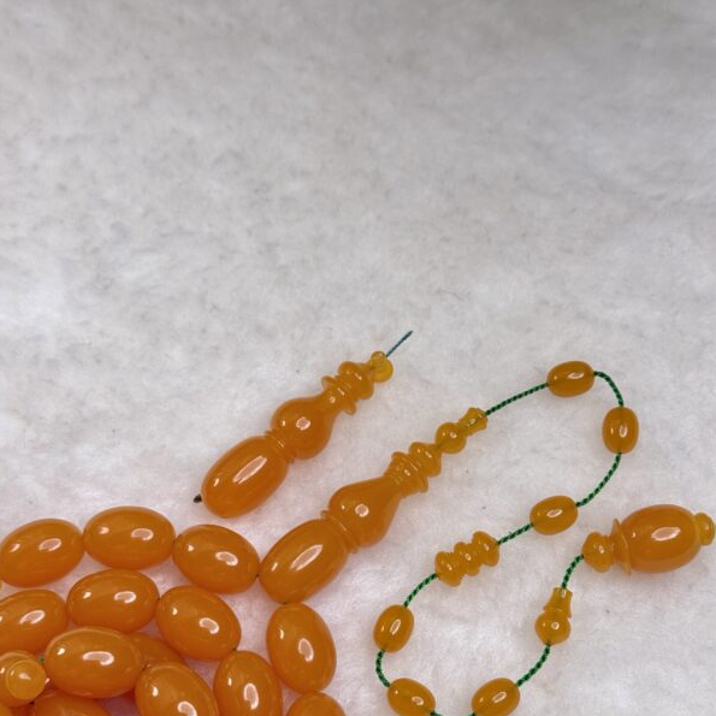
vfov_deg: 29.9
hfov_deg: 30.0
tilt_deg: -65.4
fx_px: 1334
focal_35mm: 57
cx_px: 357
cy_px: 457
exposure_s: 1/141
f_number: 1.78
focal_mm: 6.76
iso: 64
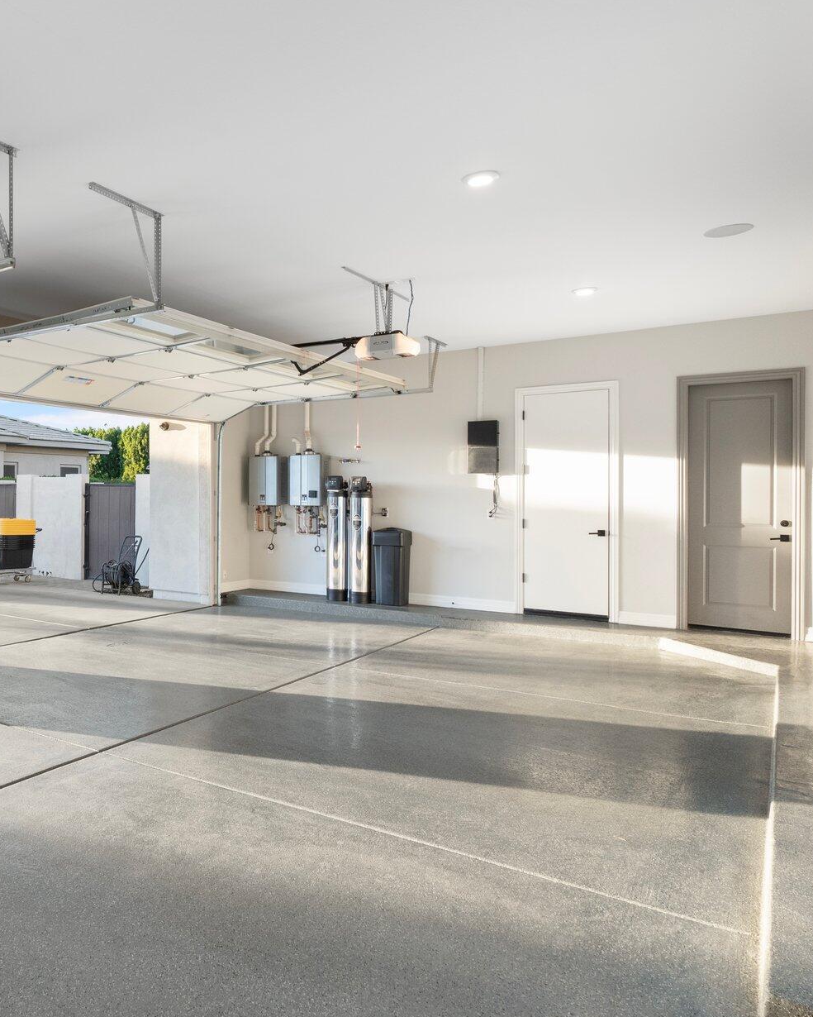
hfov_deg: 51.0
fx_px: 752
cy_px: 501
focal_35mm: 25
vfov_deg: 68.1
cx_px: 98
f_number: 8
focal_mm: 16
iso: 1000
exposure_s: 1/30
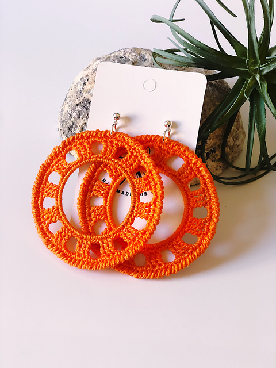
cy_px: 184
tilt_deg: -51.5
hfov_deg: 25.7
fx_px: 606
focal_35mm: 57
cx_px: 138
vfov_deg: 33.8
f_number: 2.8
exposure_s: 1/30
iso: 125
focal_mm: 6.6
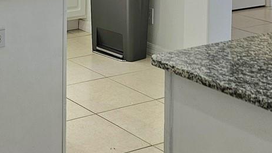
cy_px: -76
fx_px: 627
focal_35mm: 87
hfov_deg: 23.6
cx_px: 9
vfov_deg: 13.1
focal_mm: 5.4
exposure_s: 1/120
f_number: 1.8
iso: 32
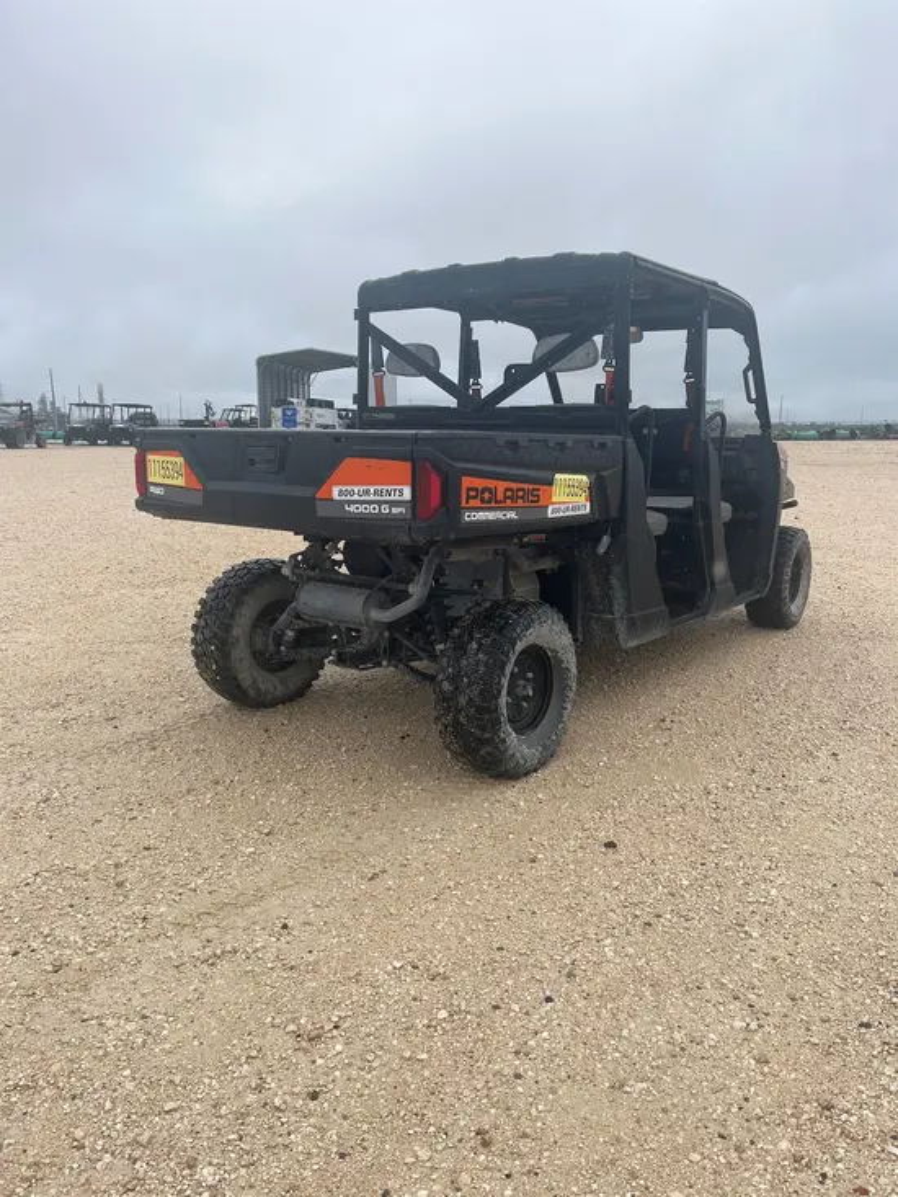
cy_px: 598
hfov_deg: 53.1
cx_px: 449
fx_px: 899
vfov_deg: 67.3
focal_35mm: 26
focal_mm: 5.1
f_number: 1.6
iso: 50
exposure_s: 1/2062
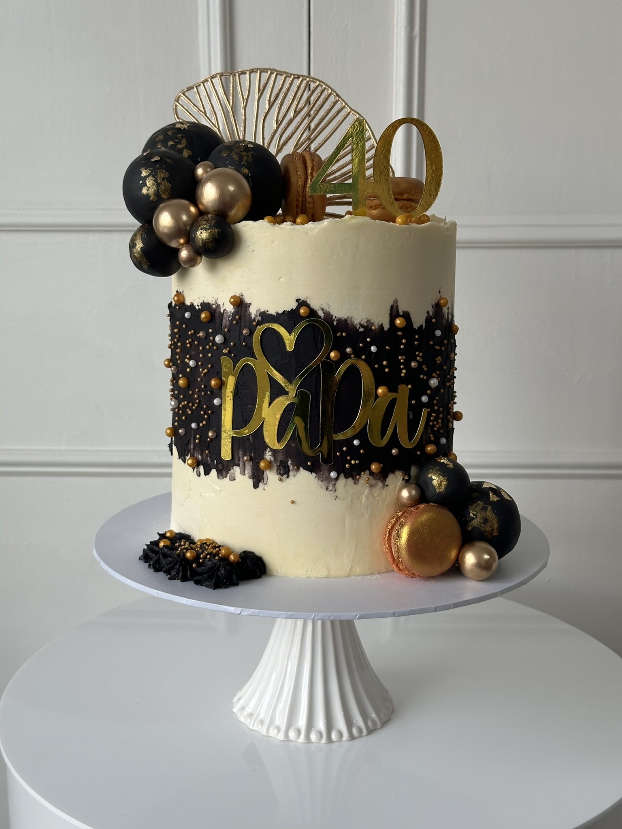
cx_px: 311
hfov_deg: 30.3
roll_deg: -0.2
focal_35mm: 48
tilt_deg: -11.3
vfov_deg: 39.7
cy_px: 414
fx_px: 1150
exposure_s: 1/90
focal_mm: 6.86
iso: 80
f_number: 1.78
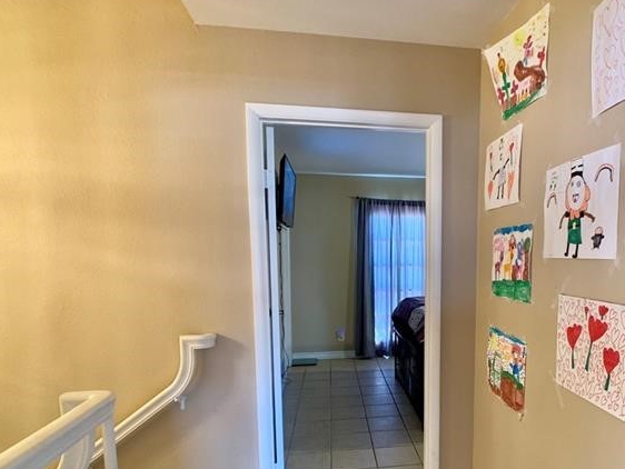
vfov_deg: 38.2
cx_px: 411
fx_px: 668
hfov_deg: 49.3
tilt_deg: -5.9
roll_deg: -0.2
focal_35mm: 37
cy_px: 319
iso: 320
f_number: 1.8
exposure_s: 1/60
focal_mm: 4.25
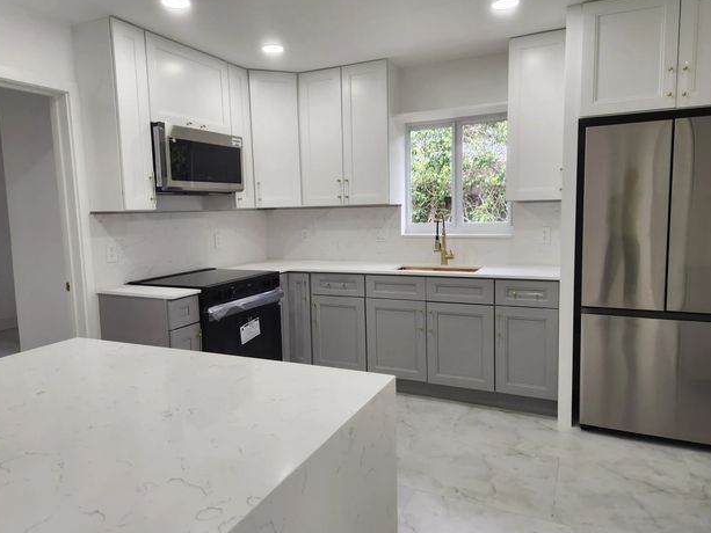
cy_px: 264
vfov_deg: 56.8
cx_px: 357
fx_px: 493
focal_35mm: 24
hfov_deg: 71.6
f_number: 1.8
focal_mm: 5.4
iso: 100
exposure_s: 1/180
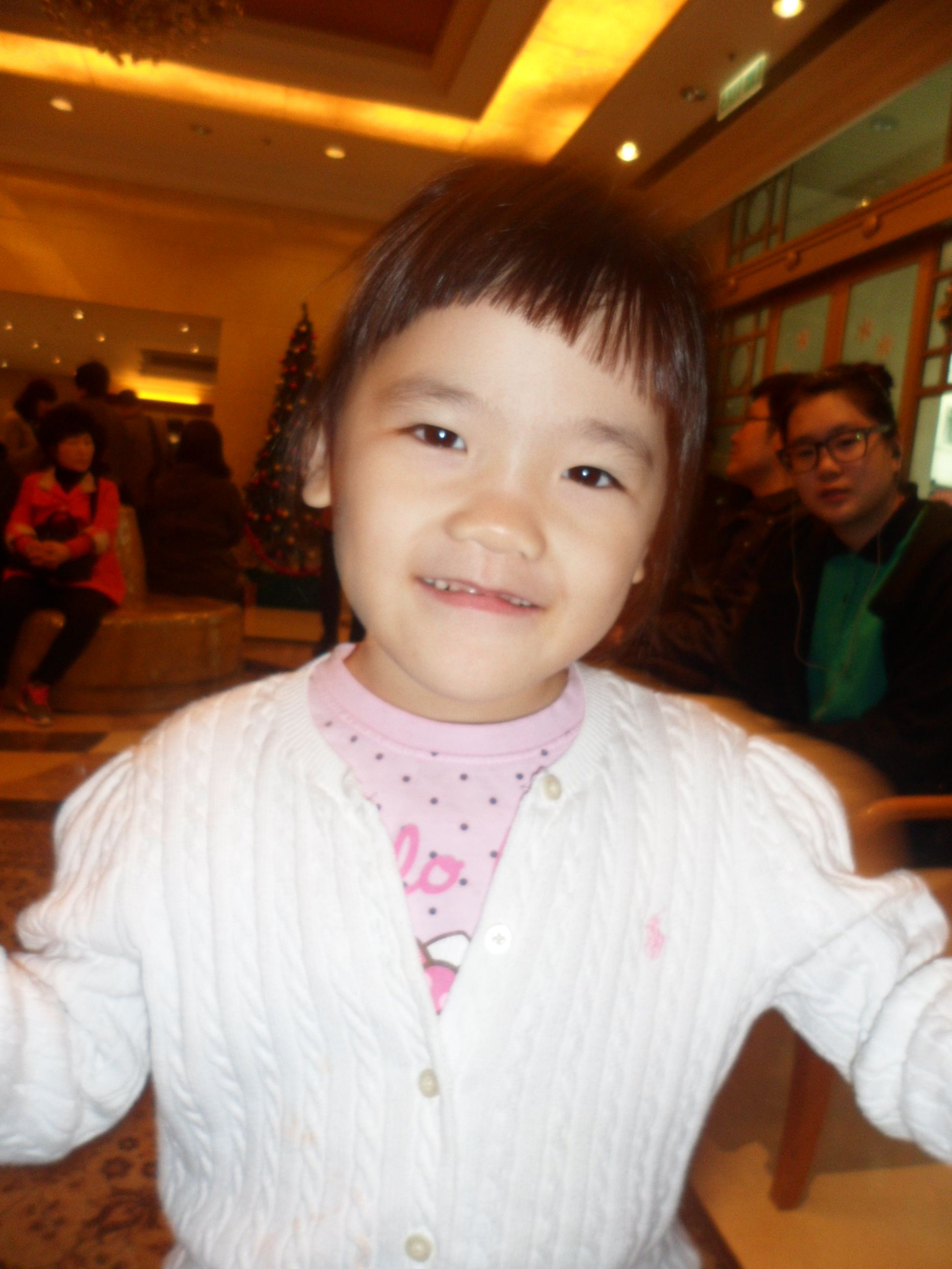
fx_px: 953
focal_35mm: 26
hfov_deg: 53.1
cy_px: 634
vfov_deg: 67.3
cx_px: 476
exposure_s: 1/15
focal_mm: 4.9
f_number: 3.3
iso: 100
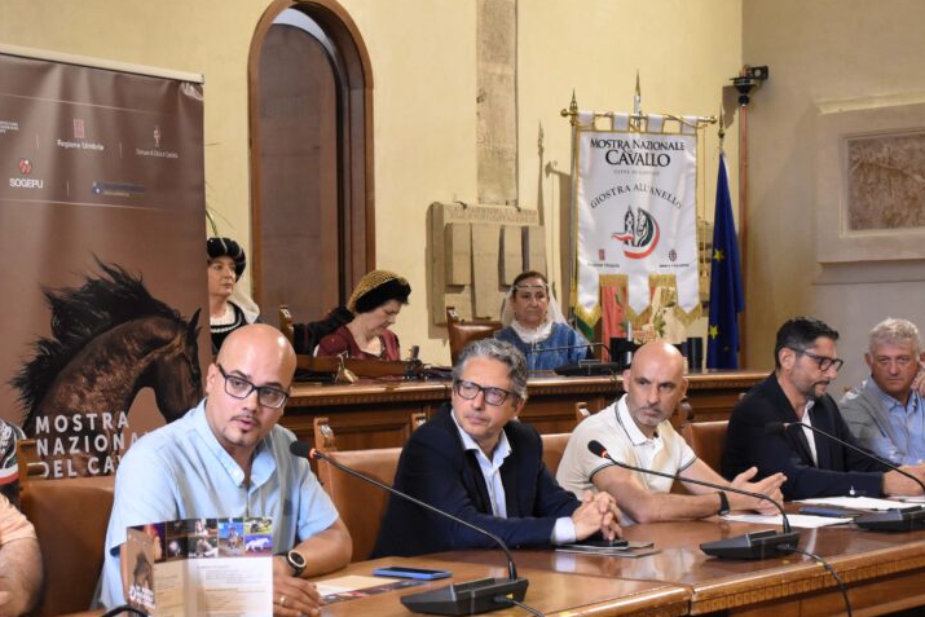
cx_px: 340
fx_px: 1876
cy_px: 362
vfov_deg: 18.7
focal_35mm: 73
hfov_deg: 27.6
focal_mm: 34
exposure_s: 1/80
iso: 2500
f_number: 5.6
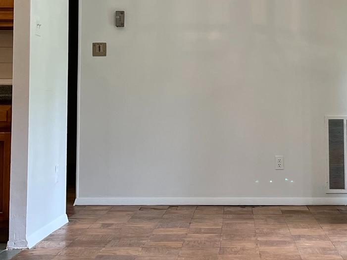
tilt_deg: +2.7
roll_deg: +0.6
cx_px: 238
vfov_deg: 19.2
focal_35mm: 76
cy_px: 63
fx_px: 761
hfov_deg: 25.5
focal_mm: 5.1
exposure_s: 1/120
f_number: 1.6
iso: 125
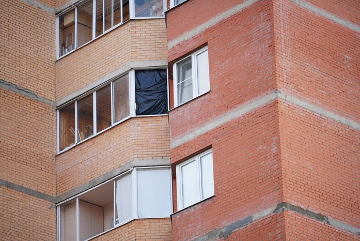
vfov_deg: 6.9
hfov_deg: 10.3
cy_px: 120
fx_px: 2002
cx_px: 180
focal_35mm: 200
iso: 400
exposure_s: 1/2000
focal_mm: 200
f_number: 3.2
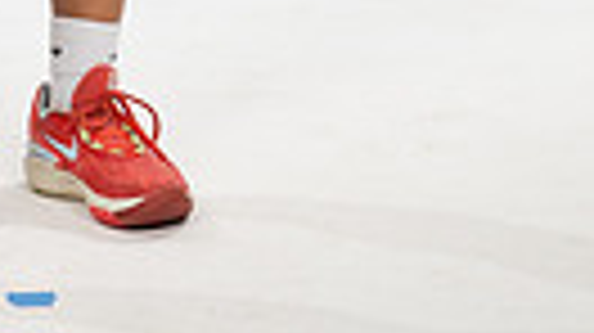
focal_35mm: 243
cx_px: 63
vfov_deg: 4.8
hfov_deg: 8.8
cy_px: -594
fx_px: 3824
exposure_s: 1/250
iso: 200
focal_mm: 68
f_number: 5.6
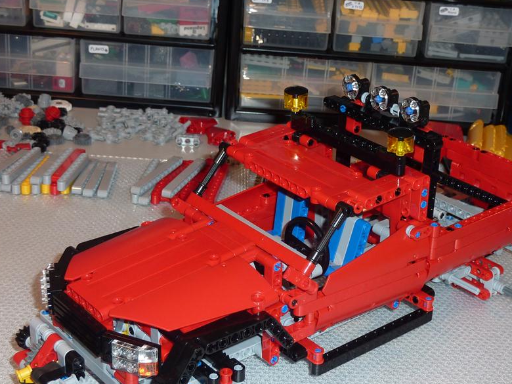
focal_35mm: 63
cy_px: 232
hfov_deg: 30.6
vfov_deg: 23.2
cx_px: 306
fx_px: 932
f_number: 3.8
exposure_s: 1/30
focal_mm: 7.9
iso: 100
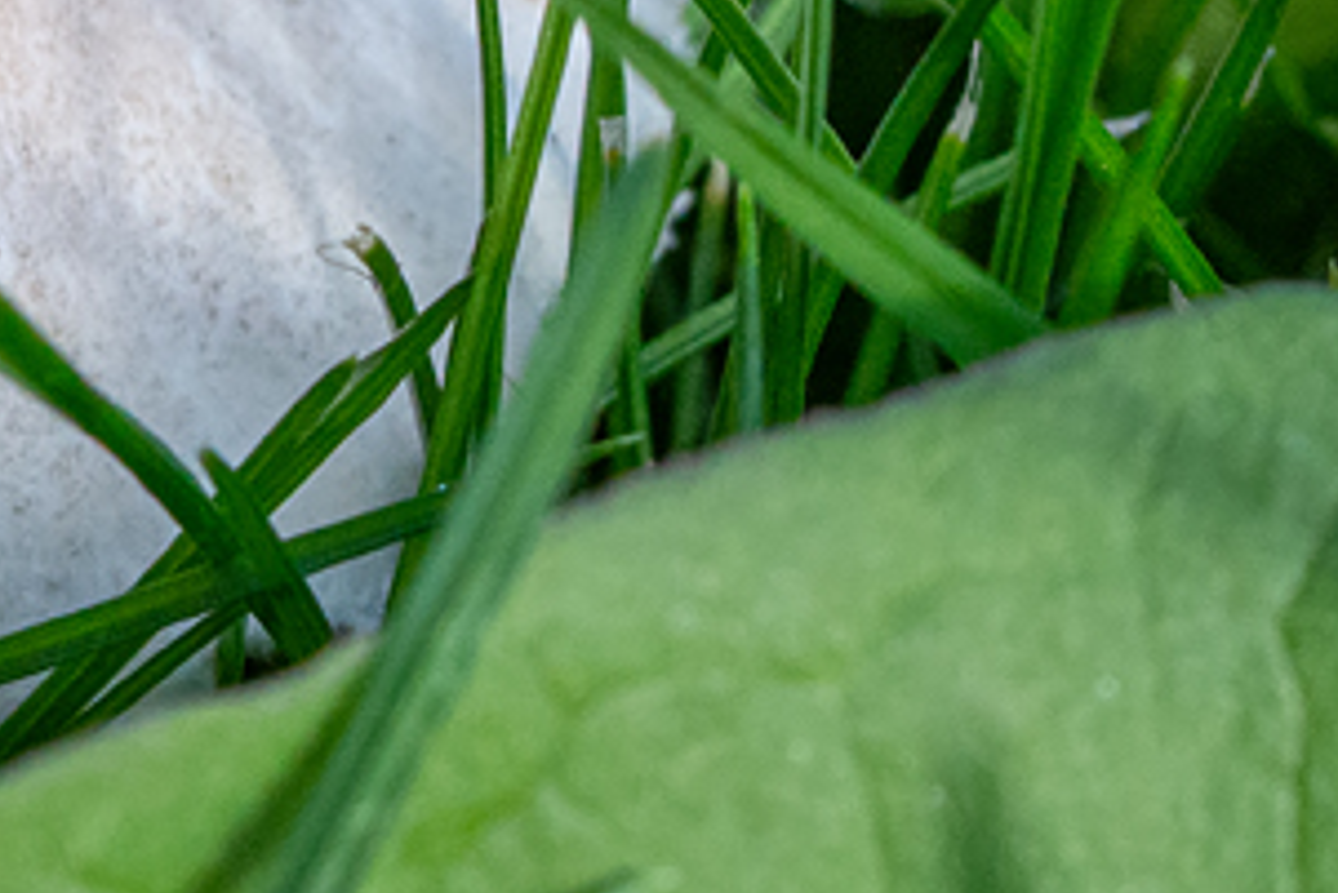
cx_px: -320
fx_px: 20004
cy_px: 98
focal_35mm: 538
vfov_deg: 2.6
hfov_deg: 3.8
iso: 800
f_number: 13
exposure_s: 1/640
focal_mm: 90
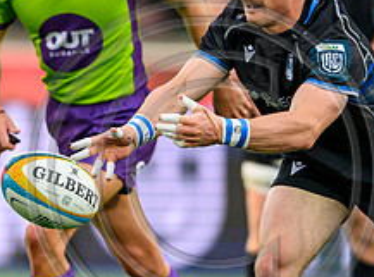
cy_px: 240
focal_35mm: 1520
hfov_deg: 1.3
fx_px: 16359
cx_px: 271
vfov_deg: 1.0
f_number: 3.2
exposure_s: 1/2500
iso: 2000
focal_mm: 400
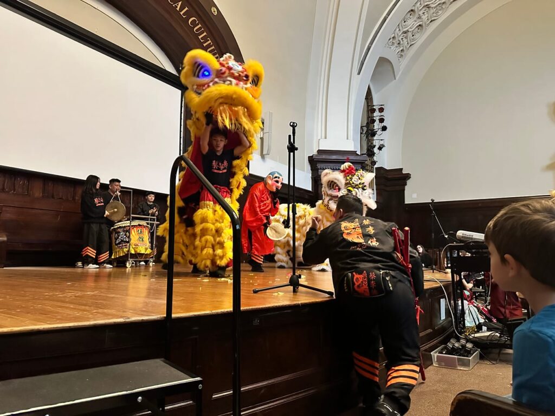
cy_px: 208
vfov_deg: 56.8
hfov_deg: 71.6
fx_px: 385
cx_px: 278
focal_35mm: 24
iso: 1000
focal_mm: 6.86
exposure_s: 1/40
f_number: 1.78
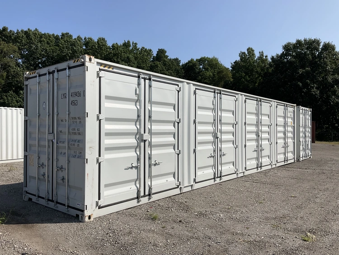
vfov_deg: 48.3
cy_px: 128
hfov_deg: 61.6
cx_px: 170
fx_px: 284
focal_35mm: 29
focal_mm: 3
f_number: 1.8
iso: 25
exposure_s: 1/3534
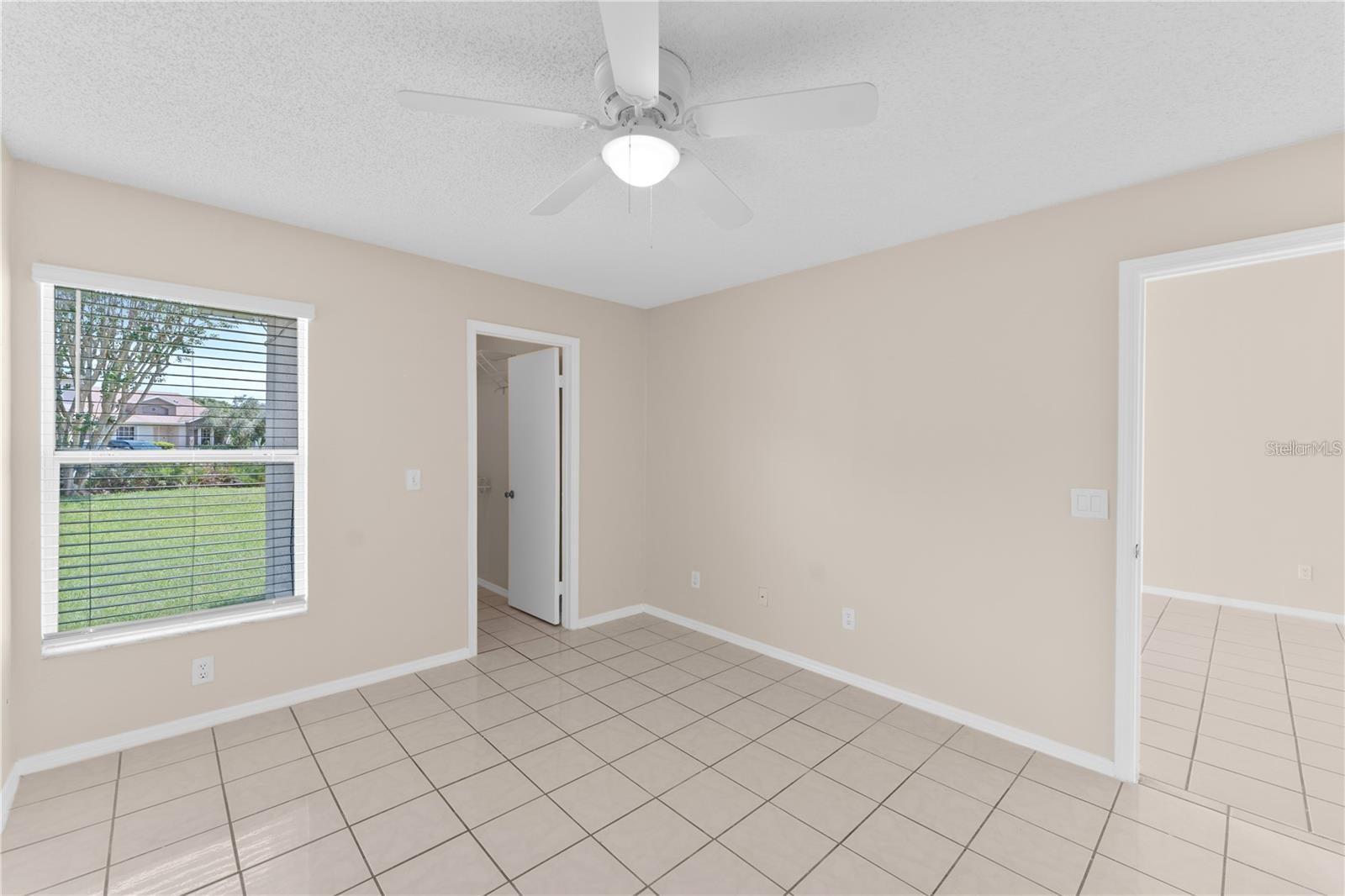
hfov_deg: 104.3
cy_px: 448
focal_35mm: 14
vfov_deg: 81.2
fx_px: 523
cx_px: 672
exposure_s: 1/10
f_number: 7.1
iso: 400
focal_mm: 14
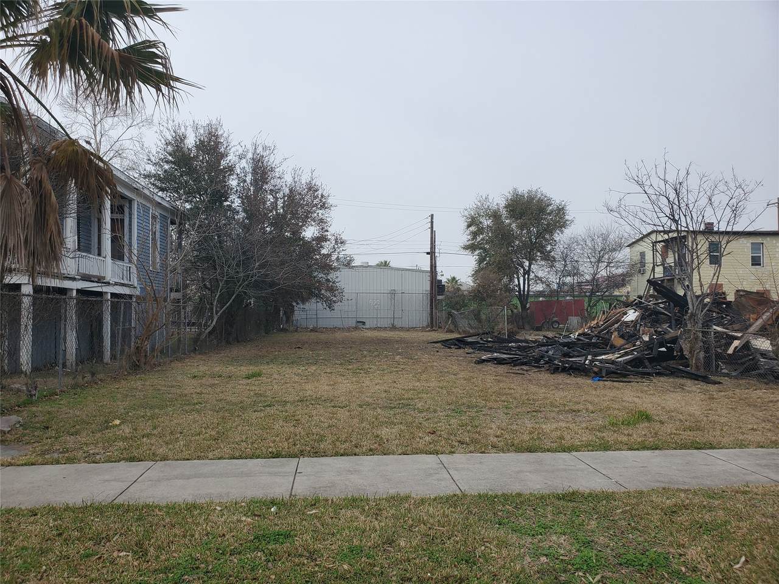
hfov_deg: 67.3
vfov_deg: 53.1
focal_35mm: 26
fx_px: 585
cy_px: 292
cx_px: 390
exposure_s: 1/1087
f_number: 2.4
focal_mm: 4.3
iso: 50
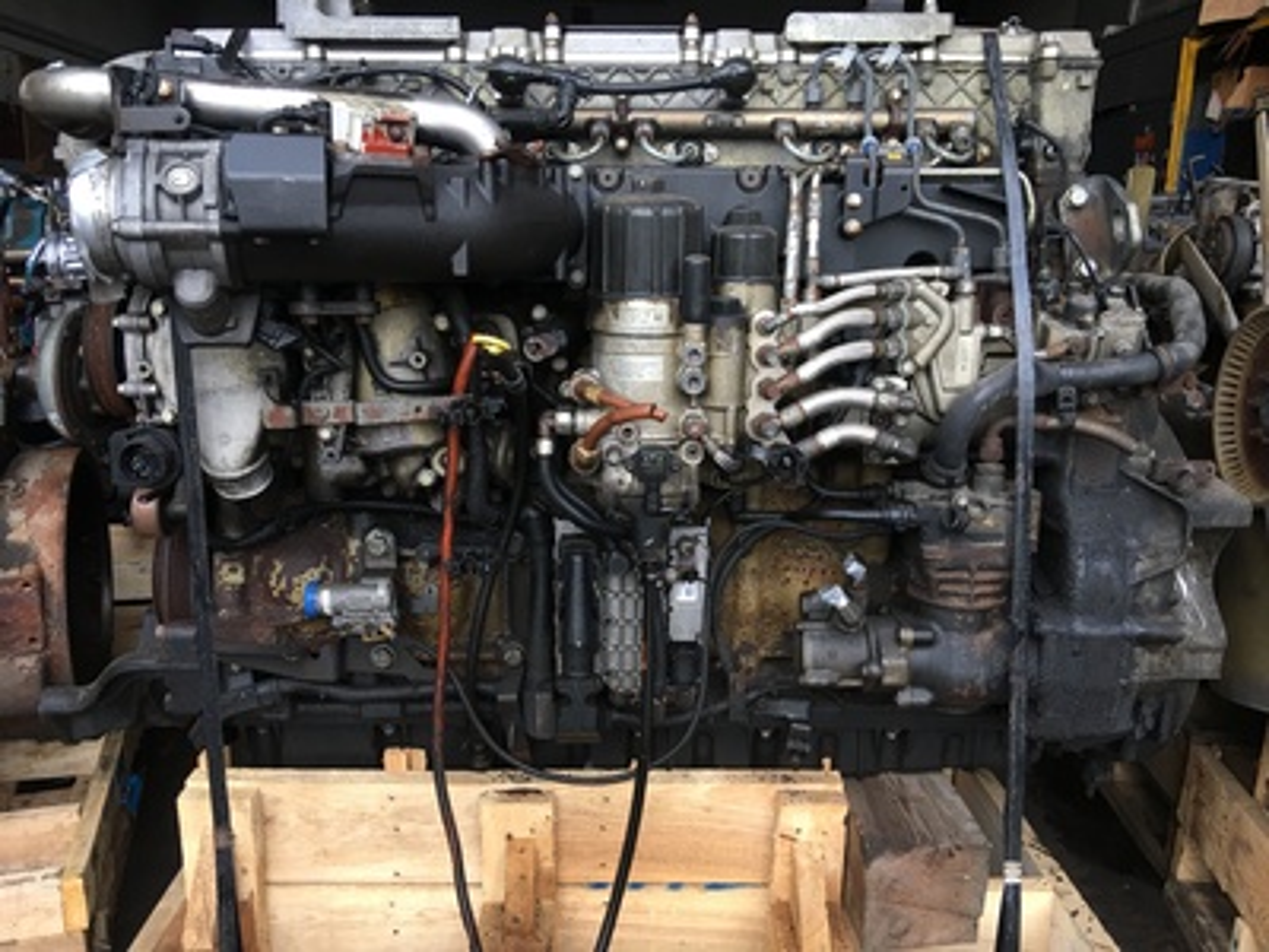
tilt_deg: -12.0
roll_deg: -1.6
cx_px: 634
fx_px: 1063
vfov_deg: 48.2
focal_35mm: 29
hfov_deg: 61.7
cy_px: 476
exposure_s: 1/15
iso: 25
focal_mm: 4.15
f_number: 2.2
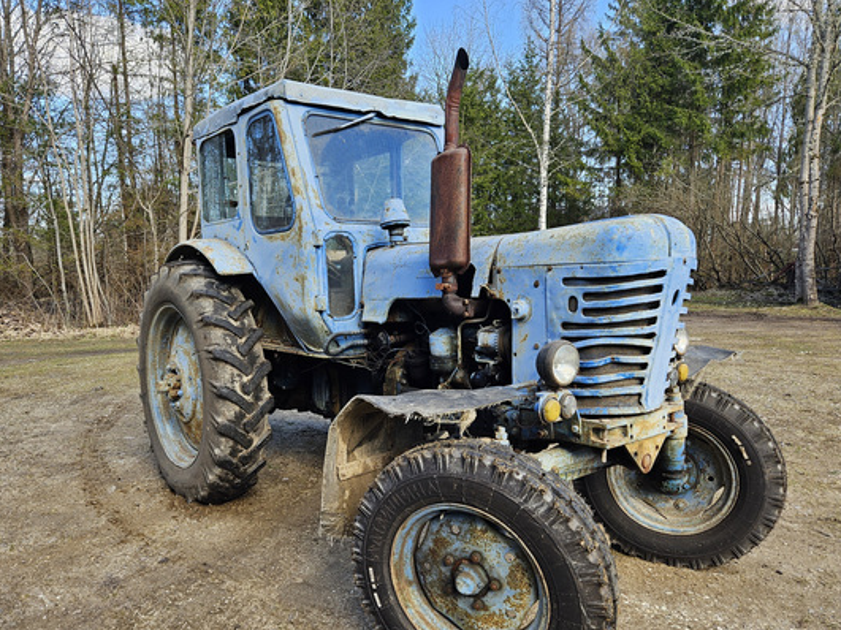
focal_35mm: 26
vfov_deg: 52.9
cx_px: 371
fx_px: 632
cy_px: 355
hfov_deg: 67.1
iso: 25
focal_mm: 5.4
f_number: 1.8
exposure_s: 1/221
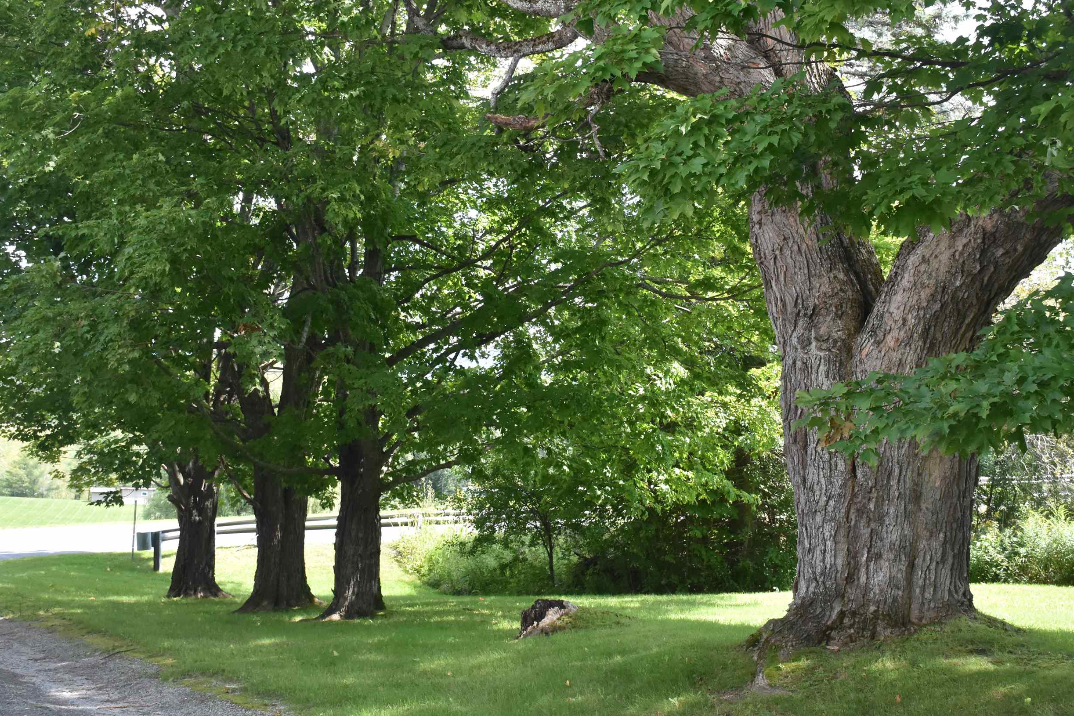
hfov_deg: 40.3
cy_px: 331
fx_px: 1462
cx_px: 595
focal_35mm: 49
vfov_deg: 27.5
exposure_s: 1/200
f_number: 7.1
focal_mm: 26
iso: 800
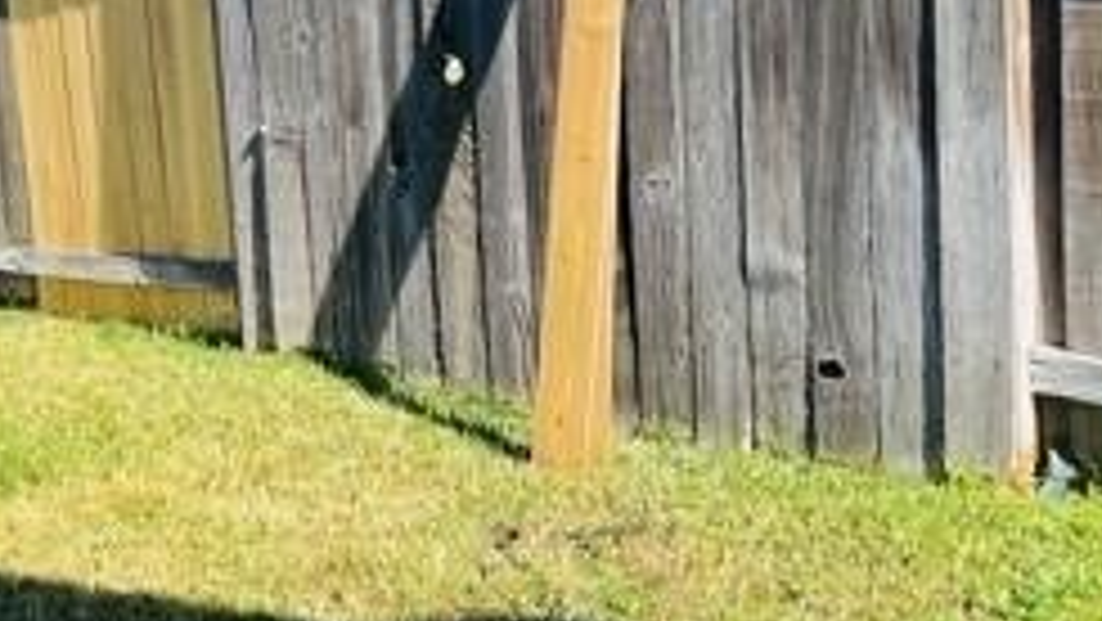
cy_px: 306
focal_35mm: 74
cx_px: 22
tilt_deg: -11.6
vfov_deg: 16.3
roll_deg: +6.7
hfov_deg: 27.1
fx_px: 2163
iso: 32
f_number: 1.6
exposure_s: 1/2398
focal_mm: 4.2
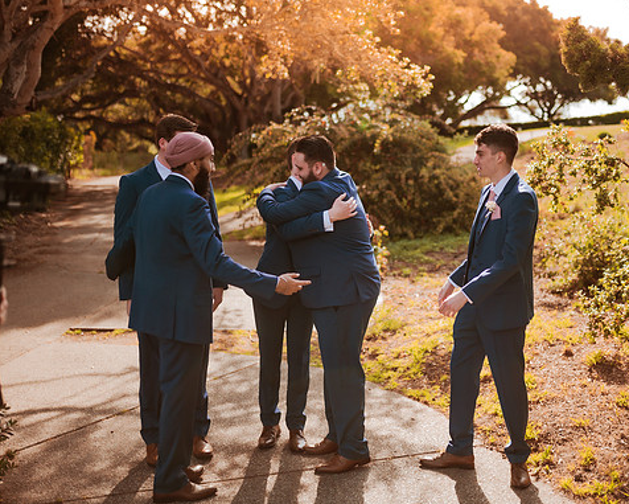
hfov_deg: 45.7
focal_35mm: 40
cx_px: 361
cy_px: 254
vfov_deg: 37.3
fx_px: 745
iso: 320
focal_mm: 35
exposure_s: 1/5000
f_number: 1.4
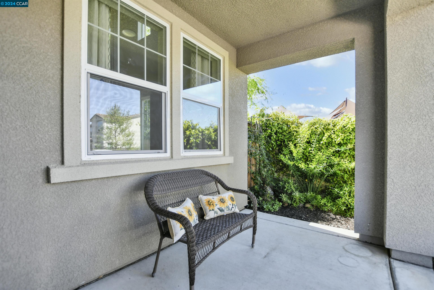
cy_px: 145
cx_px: 217
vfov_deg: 77.3
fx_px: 181
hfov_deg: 100.4
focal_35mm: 15
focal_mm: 10
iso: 500
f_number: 4
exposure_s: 1/100
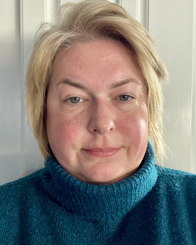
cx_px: 99
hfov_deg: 45.8
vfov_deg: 55.7
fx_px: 232
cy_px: 121
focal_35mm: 32
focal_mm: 2.71
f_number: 2.2
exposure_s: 1/60
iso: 320
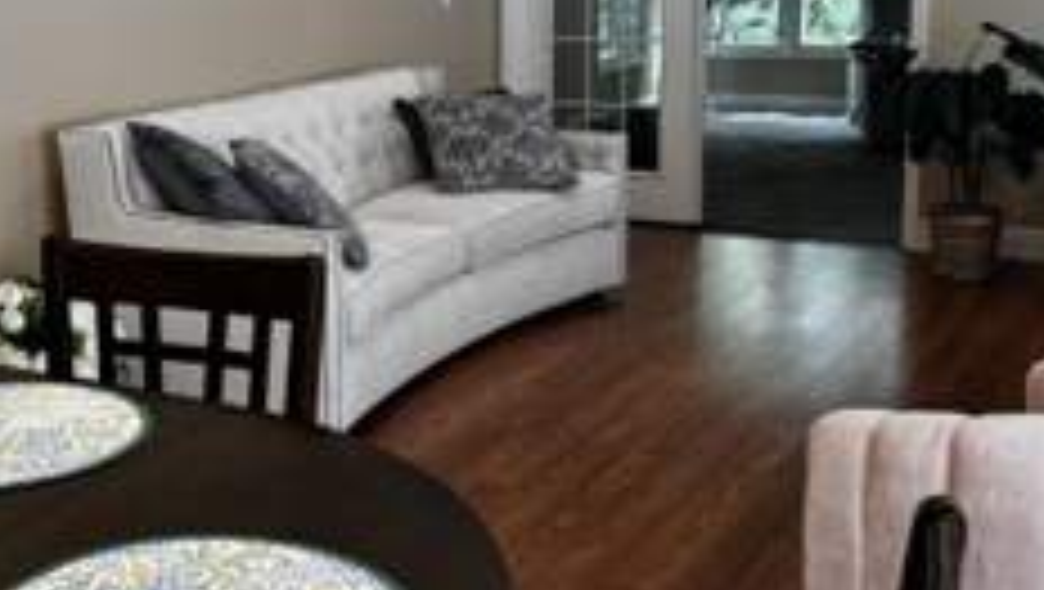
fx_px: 1496
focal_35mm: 54
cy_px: 182
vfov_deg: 22.2
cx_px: 234
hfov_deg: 37.3
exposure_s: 1/120
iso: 125
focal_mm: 6.76
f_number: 1.78
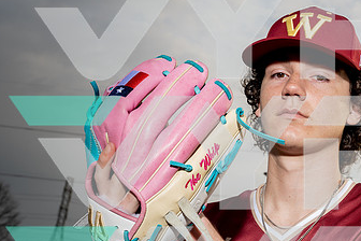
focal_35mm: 69
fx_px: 692
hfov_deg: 28.7
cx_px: 283
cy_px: 153
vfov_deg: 19.7
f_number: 11
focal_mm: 40
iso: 250
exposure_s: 1/250
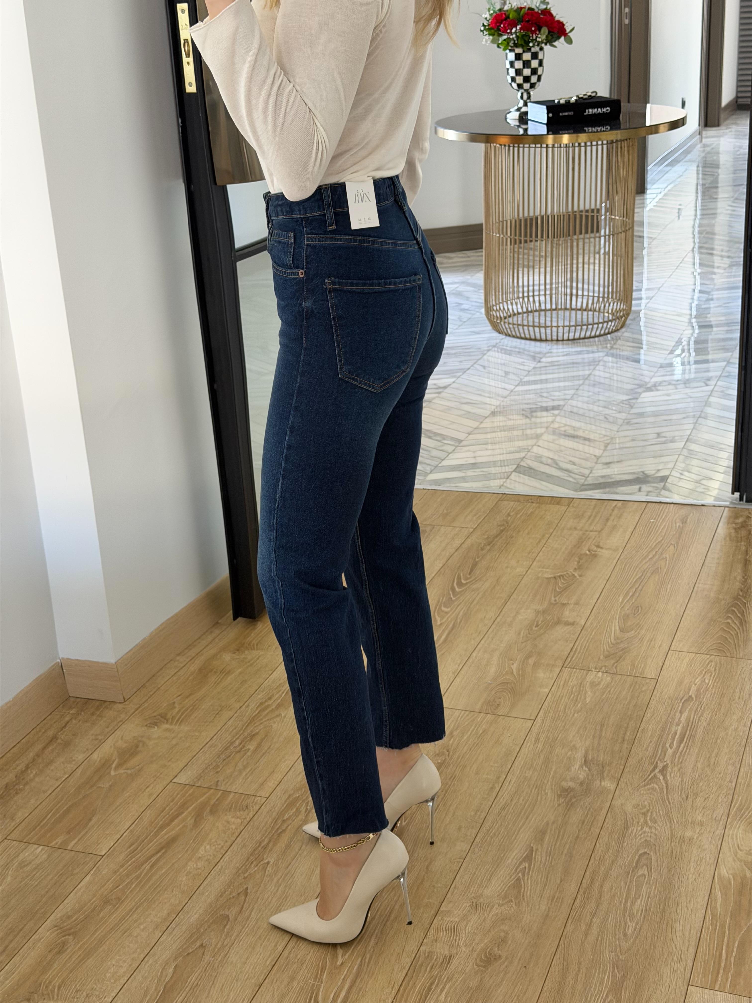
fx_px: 1390
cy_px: 502
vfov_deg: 39.7
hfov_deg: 30.3
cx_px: 376
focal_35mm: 48
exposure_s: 1/60
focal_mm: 6.76
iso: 250
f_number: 1.78
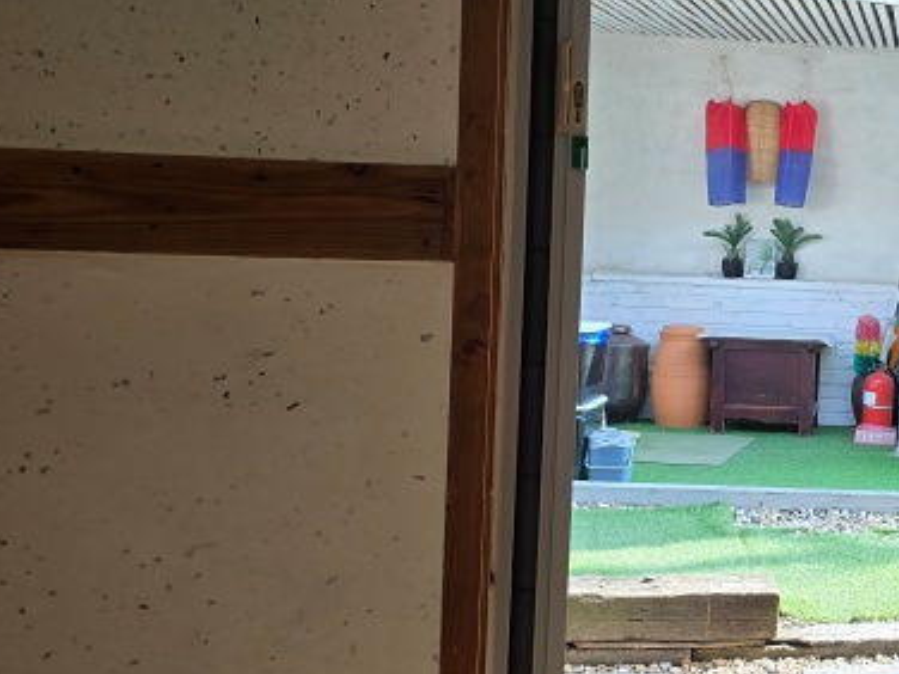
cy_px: 286
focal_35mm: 55
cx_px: 923
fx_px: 1428
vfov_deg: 26.5
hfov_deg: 31.9
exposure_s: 1/180
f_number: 1.7
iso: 40
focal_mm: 6.3
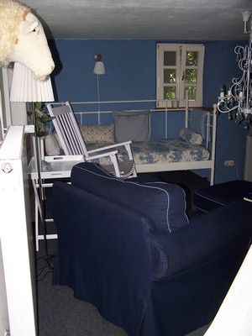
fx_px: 369
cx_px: 126
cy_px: 168
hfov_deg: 37.7
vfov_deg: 49.0
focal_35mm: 38
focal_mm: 6.3
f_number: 2.8
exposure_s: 1/60
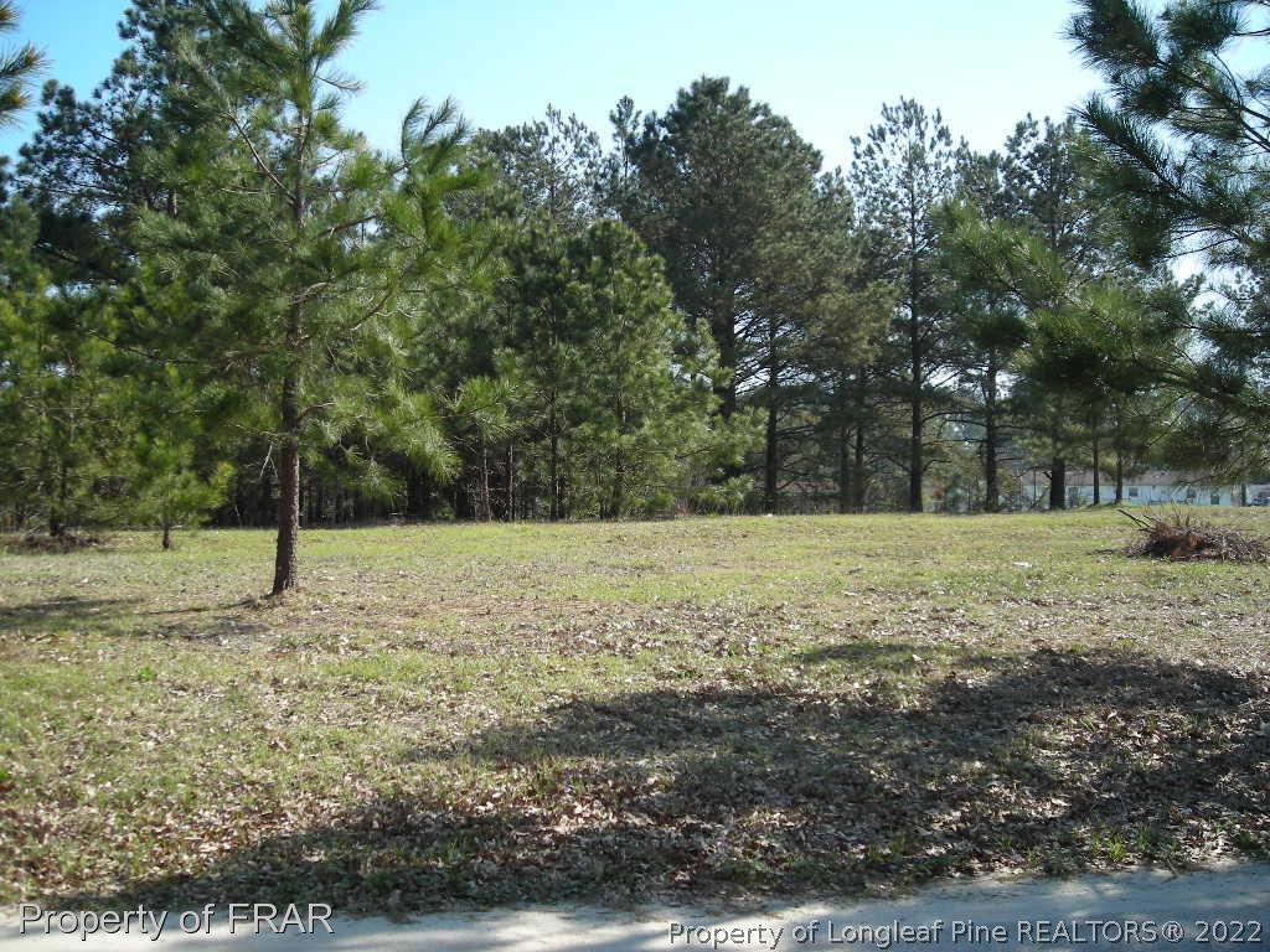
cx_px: 635
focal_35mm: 38
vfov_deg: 37.7
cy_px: 476
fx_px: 1394
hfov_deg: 49.0
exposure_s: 1/351
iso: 50
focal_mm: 6.3
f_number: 3.2
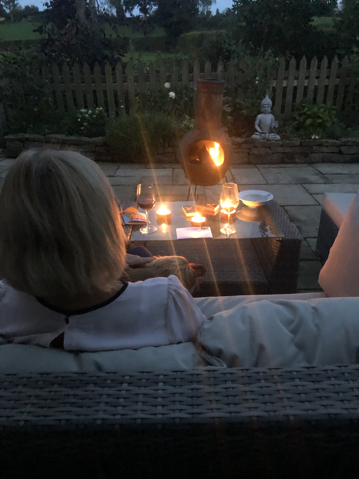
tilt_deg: -24.0
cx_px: 180
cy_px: 240
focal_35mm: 28
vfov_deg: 63.4
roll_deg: +0.4
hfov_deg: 49.7
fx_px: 387
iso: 125
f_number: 1.8
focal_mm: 3.99
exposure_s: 1/4
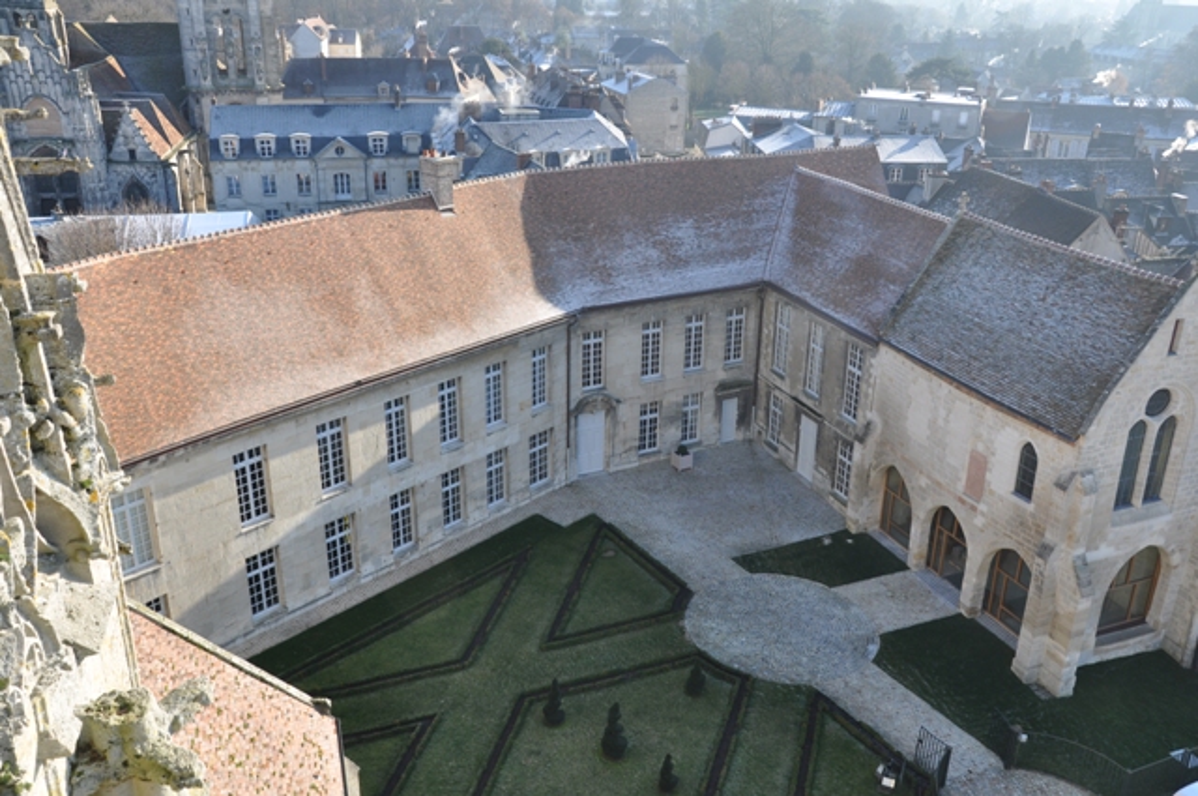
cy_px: 398
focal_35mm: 33
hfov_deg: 57.3
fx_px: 1097
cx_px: 599
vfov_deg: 39.9
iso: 200
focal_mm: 22
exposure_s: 1/100
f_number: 10
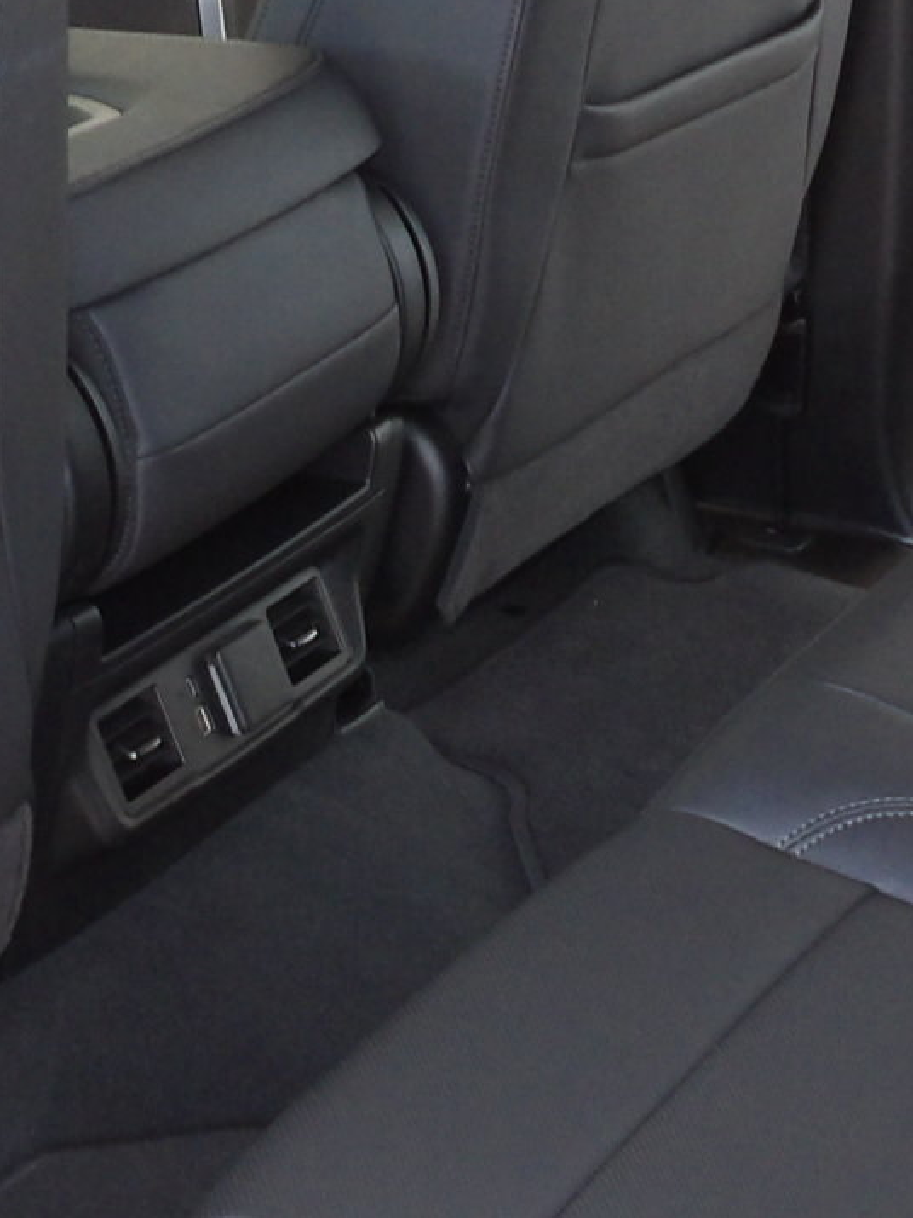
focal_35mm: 87
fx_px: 3060
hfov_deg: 17.0
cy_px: 668
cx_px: 402
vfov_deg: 22.5
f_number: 3.2
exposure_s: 1/33
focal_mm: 4.3
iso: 200
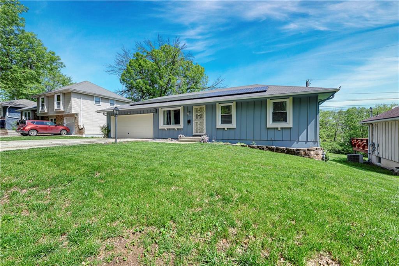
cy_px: 133
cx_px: 200
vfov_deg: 77.3
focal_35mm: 15
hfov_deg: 100.4
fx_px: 166
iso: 100
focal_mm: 15
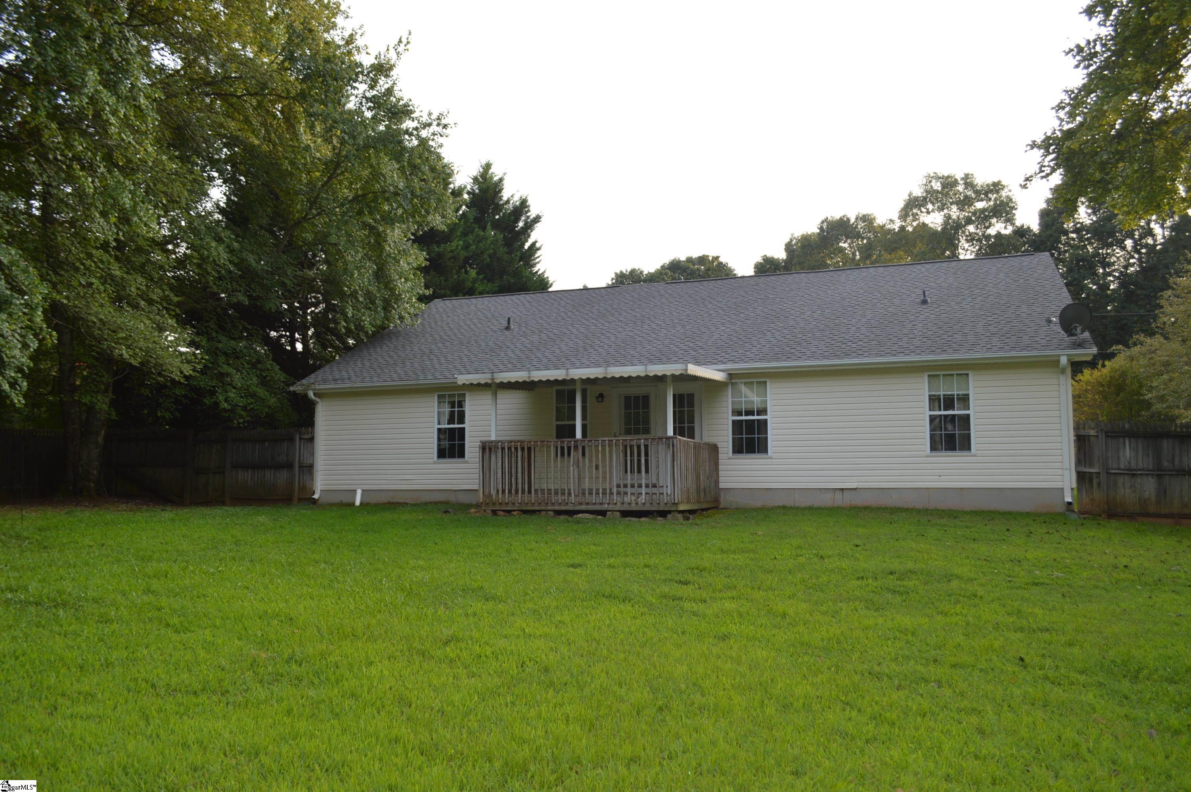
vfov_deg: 47.8
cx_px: 596
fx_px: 892
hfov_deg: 67.4
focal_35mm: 27
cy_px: 396
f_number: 4
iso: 100
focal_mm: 18
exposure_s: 1/125
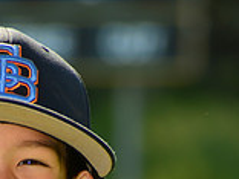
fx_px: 4950
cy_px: 416
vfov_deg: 2.1
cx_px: 15
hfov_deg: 2.8
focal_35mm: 717
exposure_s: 1/250
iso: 200
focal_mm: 200
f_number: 8
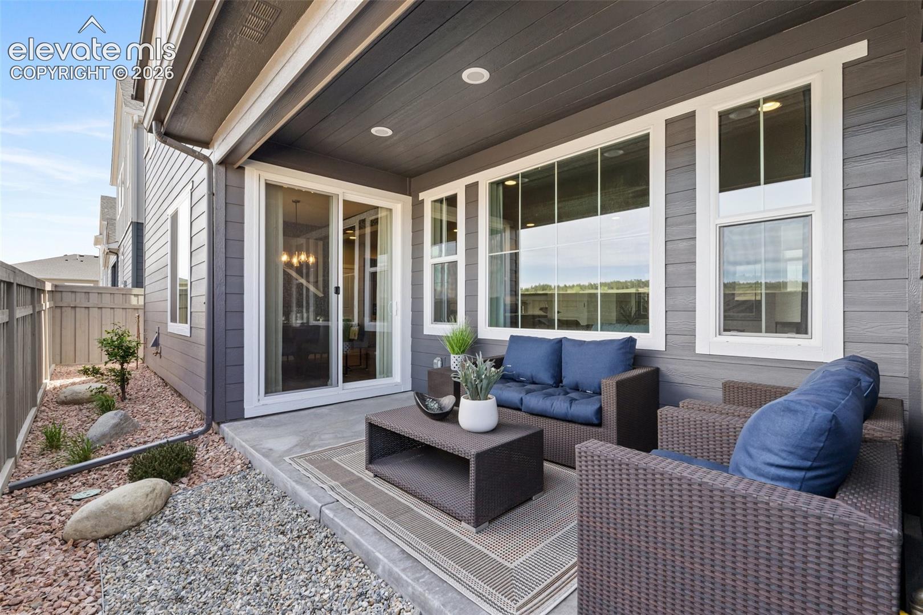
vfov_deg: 72.1
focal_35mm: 16
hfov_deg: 95.0
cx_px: 462
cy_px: 308
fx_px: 423
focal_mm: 16.5
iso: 320
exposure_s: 1/50
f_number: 9
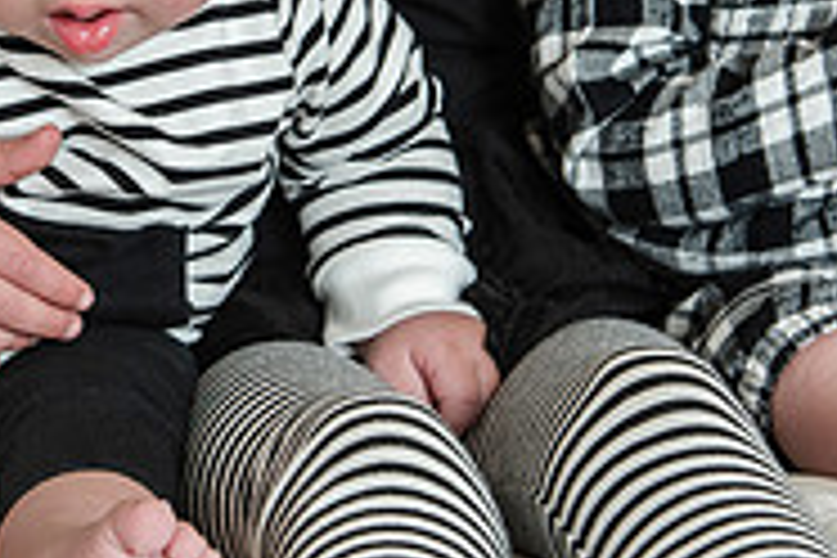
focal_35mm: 150
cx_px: 162
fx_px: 3487
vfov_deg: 9.1
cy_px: -79
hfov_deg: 13.6
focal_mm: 48
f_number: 5.6
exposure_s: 1/200
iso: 400
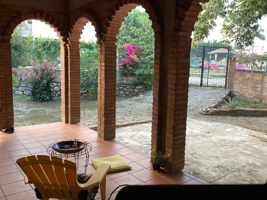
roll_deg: -1.5
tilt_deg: -7.5
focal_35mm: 31
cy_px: 100
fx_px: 239
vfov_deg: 45.4
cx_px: 134
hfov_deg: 58.4
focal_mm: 3.3
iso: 125
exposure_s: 1/60
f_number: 2.4
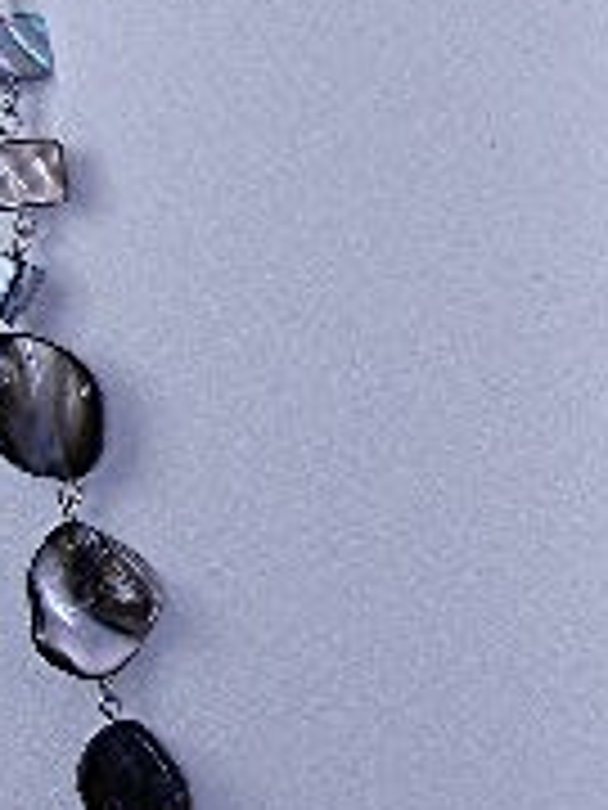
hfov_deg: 12.2
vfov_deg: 16.3
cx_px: 482
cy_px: 508
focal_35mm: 121
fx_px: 2834
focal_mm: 6.2
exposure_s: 1/68.2
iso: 160
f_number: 3.6
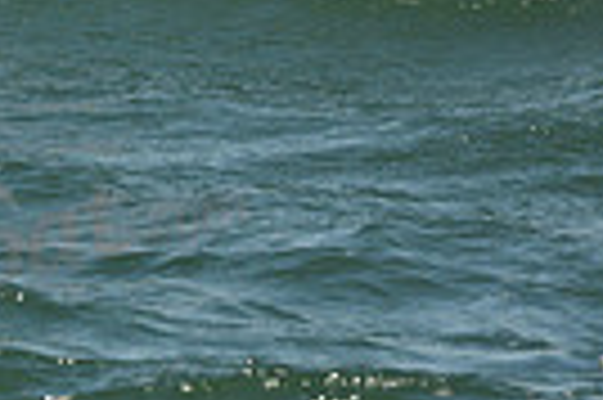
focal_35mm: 373
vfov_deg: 3.6
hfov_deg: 5.4
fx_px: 6240
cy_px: -357
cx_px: -616
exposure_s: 1/800
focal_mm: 86
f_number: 11
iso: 320
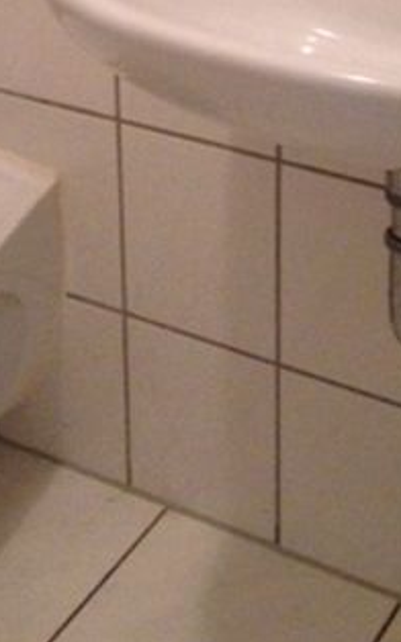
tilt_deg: -19.2
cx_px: 151
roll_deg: +1.2
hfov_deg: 13.7
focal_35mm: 95
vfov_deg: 20.9
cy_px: -48
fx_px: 1663
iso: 320
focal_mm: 4.12
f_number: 2.4
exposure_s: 1/20
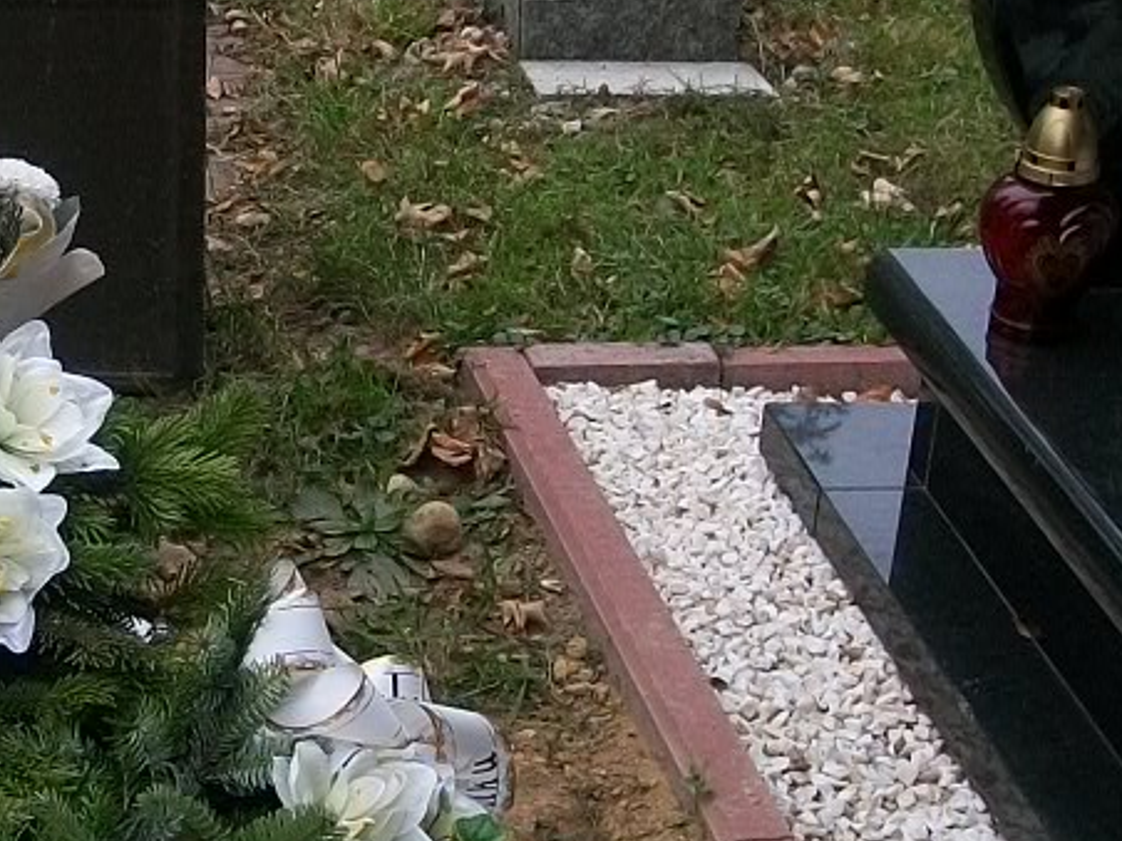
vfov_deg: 14.5
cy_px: 238
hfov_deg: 18.4
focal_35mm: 102
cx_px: -181
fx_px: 3306
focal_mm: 6
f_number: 2.7
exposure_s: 1/320
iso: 80
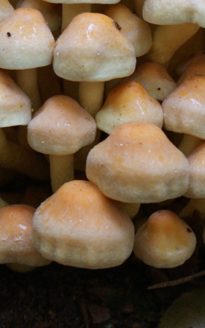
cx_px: 113
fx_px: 1425
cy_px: 33
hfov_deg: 8.2
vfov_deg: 13.0
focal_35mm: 160
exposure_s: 1/60
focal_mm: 35
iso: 250
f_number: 5.6
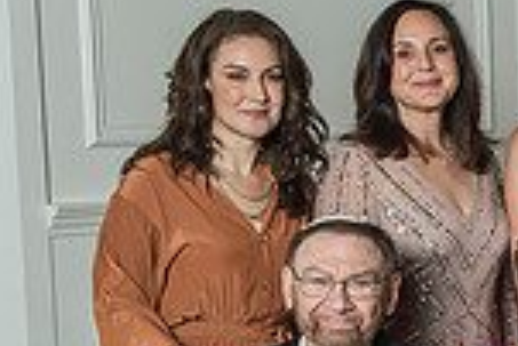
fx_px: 2088
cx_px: 913
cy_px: 367
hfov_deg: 12.9
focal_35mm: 145
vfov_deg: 9.4
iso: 1250
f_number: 6.3
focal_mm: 36
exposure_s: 1/125
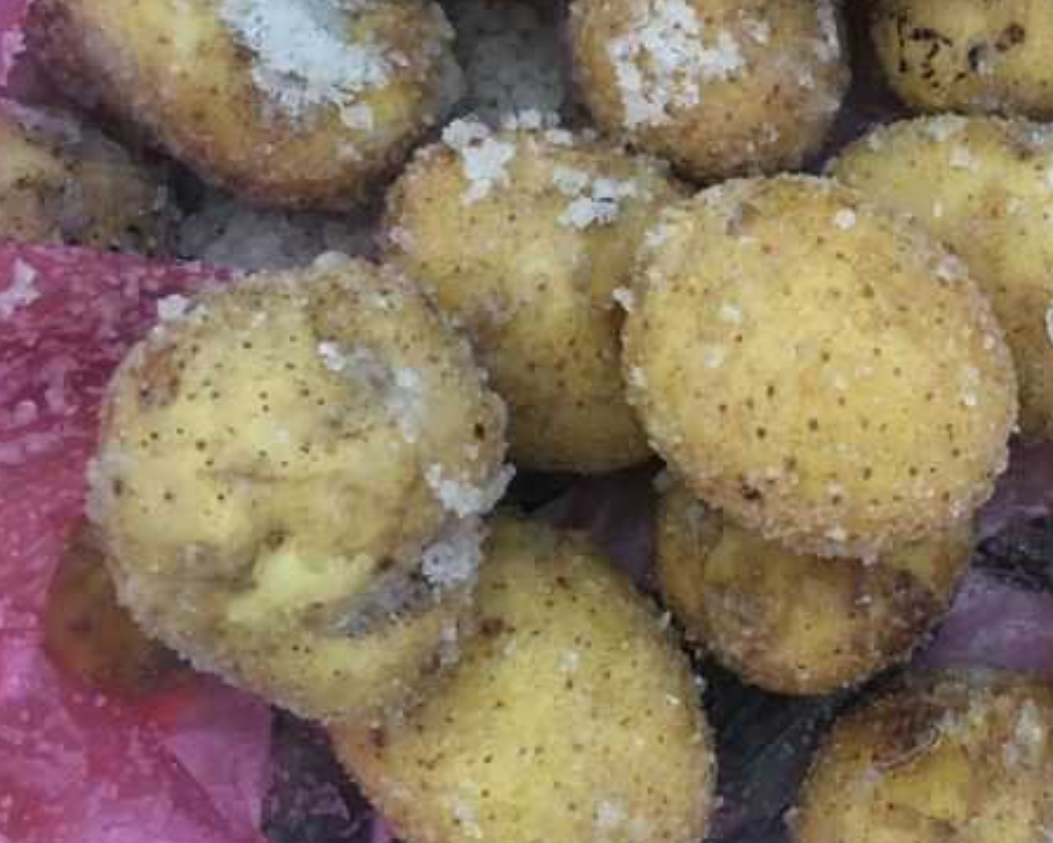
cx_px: 880
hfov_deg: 33.5
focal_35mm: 54
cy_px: 254
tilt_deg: -77.9
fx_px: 1684
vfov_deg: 27.9
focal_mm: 4.15
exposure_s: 1/33
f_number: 2.2
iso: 125
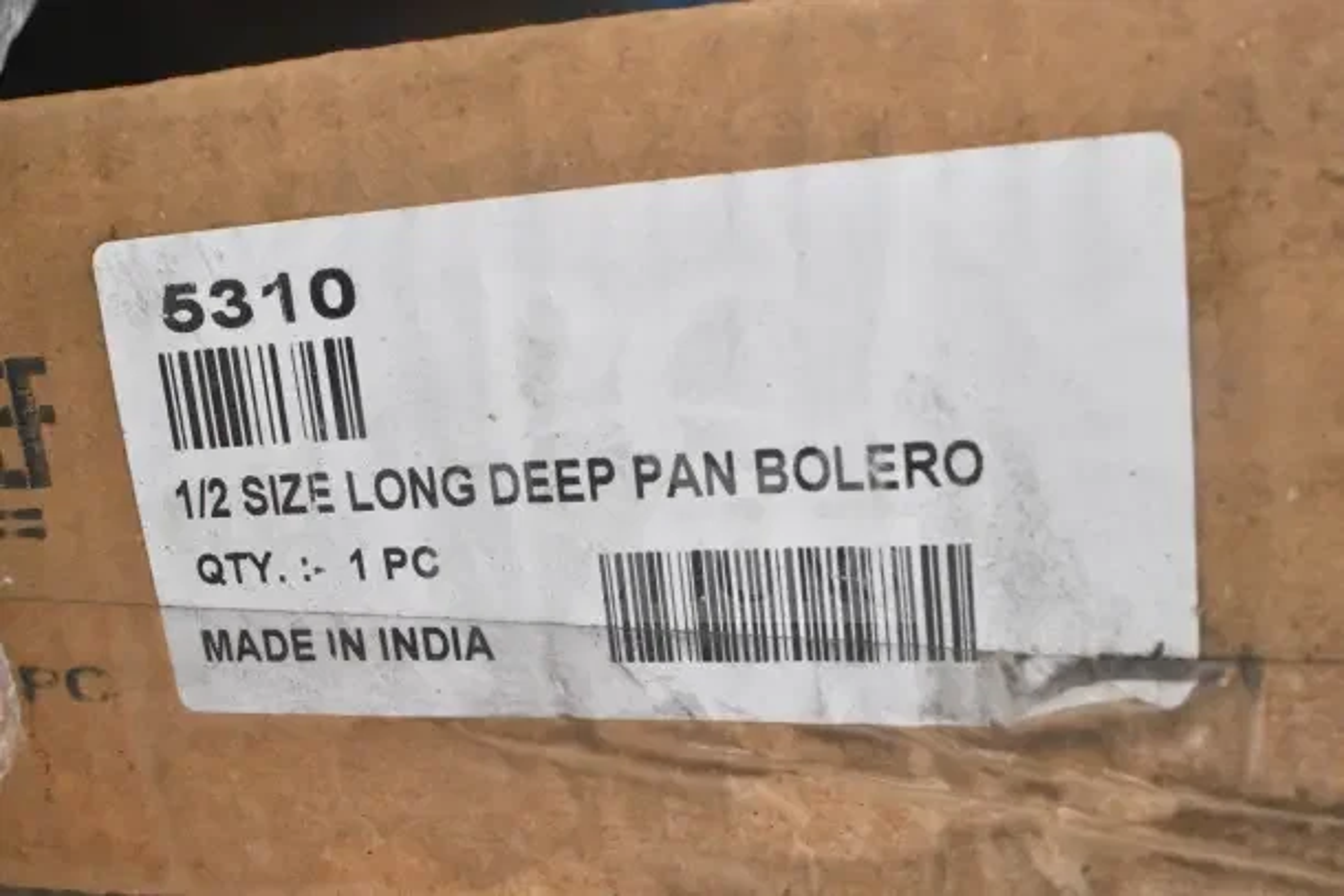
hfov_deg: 49.5
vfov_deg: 34.2
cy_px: 448
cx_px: 672
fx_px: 1456
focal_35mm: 39
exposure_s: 1/1600
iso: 6400
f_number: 16
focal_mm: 26
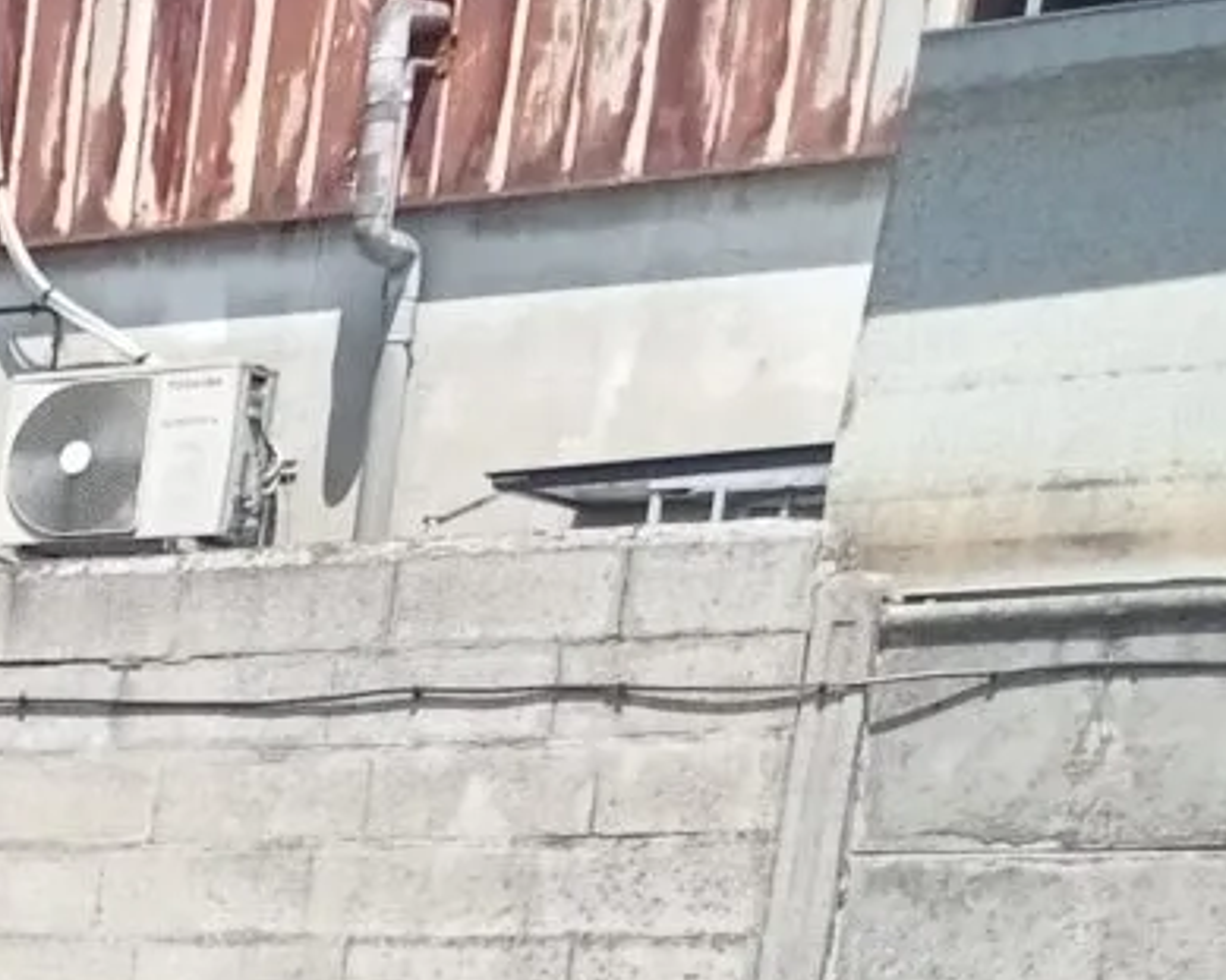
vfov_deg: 10.4
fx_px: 4897
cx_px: -1737
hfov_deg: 11.6
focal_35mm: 135
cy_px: 2083
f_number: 2.2
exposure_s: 1/820
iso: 102
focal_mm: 3.46
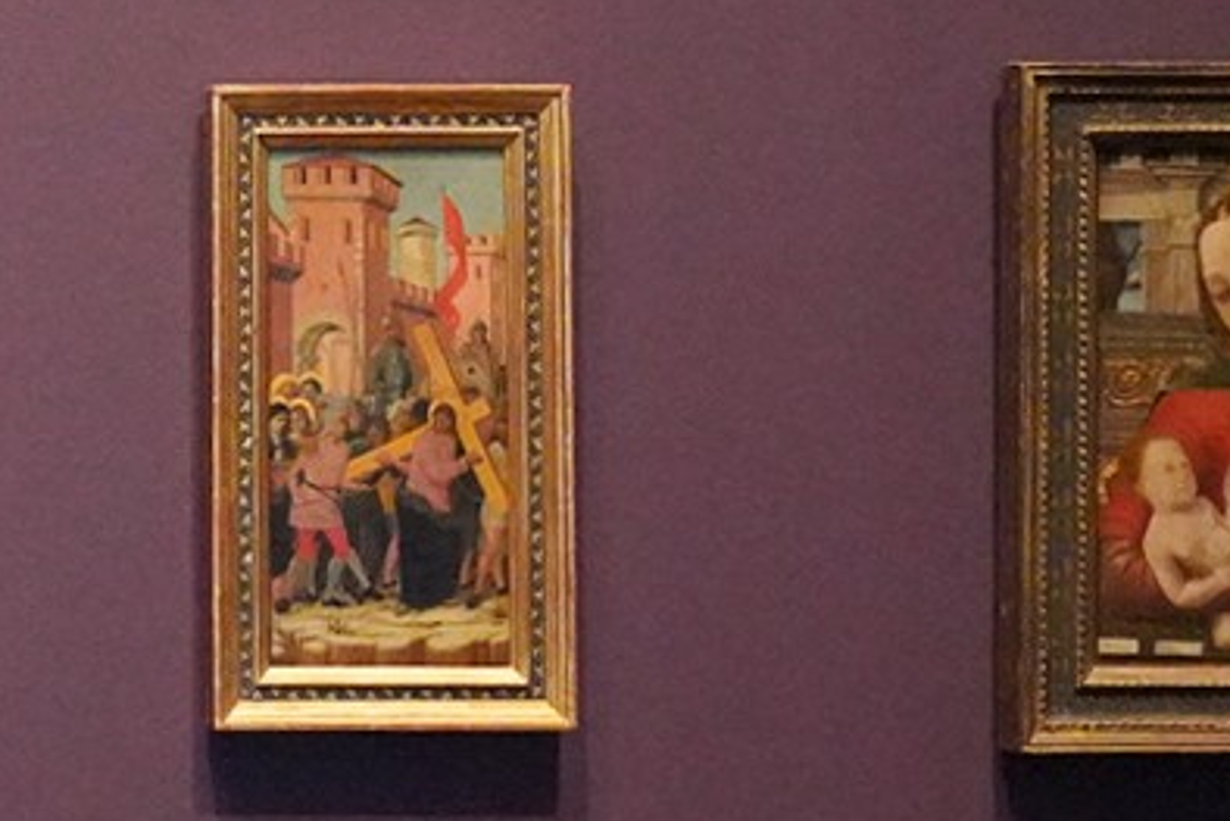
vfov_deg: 9.6
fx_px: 4853
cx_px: -749
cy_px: 169
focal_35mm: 142
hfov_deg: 13.4
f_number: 4.5
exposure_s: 1/100
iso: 12800
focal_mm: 28
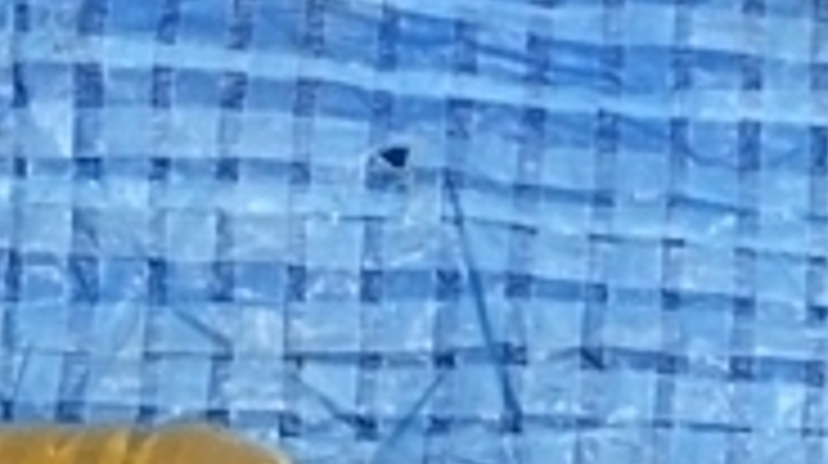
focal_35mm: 110
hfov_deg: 18.6
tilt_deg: -69.5
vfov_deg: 10.5
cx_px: 963
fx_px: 2412
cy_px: 752
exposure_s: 1/30
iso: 100
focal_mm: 4.15
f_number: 2.2
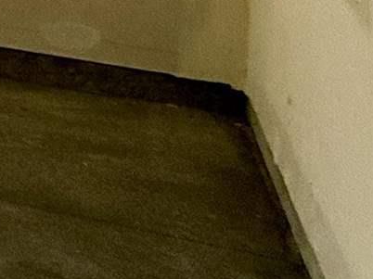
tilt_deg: -4.2
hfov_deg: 9.1
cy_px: -273
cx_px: -995
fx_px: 1152
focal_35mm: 107
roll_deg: +1.5
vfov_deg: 12.3
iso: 64
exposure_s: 1/274
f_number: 2.2
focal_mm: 2.22
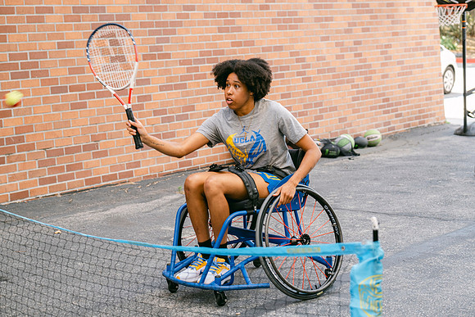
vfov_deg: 18.2
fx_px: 990
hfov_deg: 27.0
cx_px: 238
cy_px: 158
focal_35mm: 75
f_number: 2.8
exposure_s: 1/125
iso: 250
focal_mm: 50
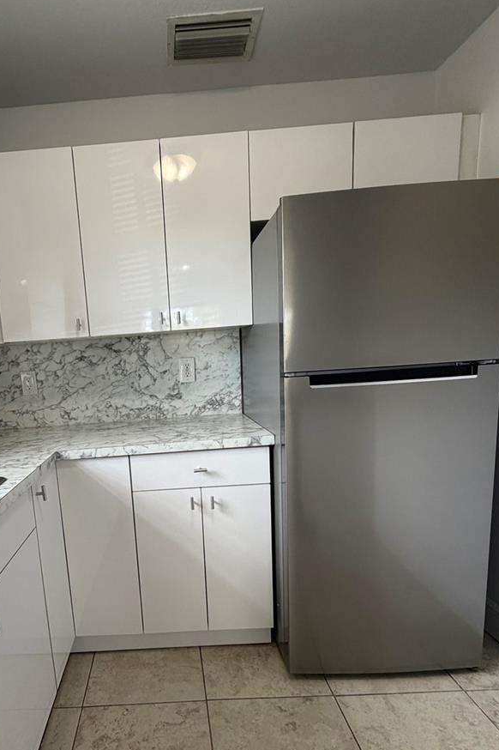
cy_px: 433
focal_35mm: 20
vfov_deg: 83.4
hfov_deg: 60.0
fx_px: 416
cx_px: 154
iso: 200
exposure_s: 1/120
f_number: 2.2
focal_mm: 2.22
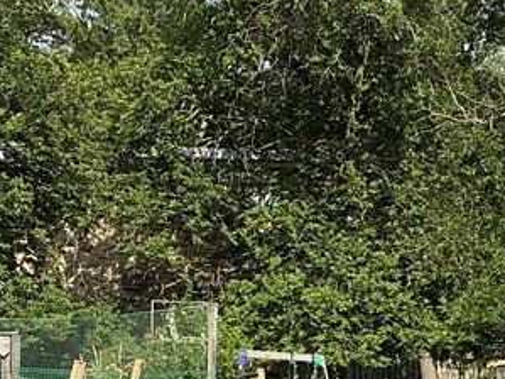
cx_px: 350
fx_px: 1400
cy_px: 365
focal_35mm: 96
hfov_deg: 20.4
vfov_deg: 15.2
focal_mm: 3
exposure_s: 1/1168
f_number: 1.8
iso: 25
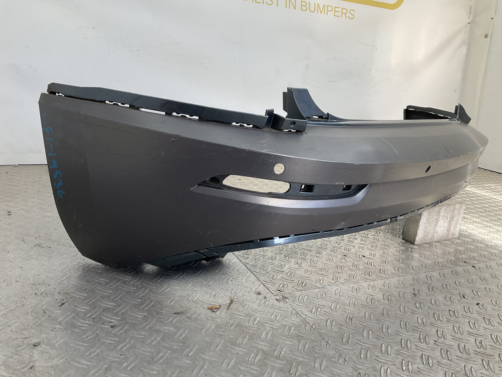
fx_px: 421
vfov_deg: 48.2
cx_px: 251
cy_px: 188
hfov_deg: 61.7
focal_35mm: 29
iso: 16
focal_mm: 3
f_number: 1.8
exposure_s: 1/156
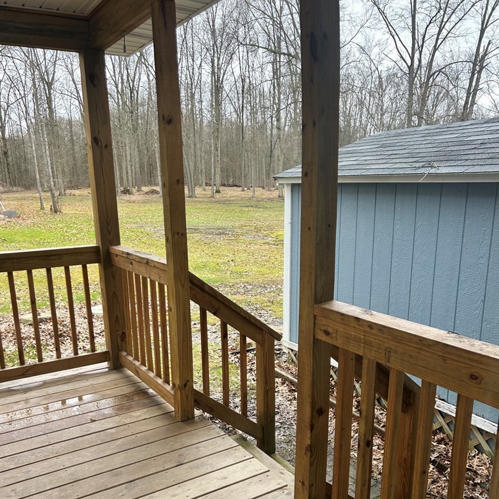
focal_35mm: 31
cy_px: 318
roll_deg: +2.7
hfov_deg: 52.5
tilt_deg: -14.4
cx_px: 248
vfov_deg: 51.9
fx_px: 506
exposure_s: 1/121
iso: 50
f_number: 1.5
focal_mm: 5.7
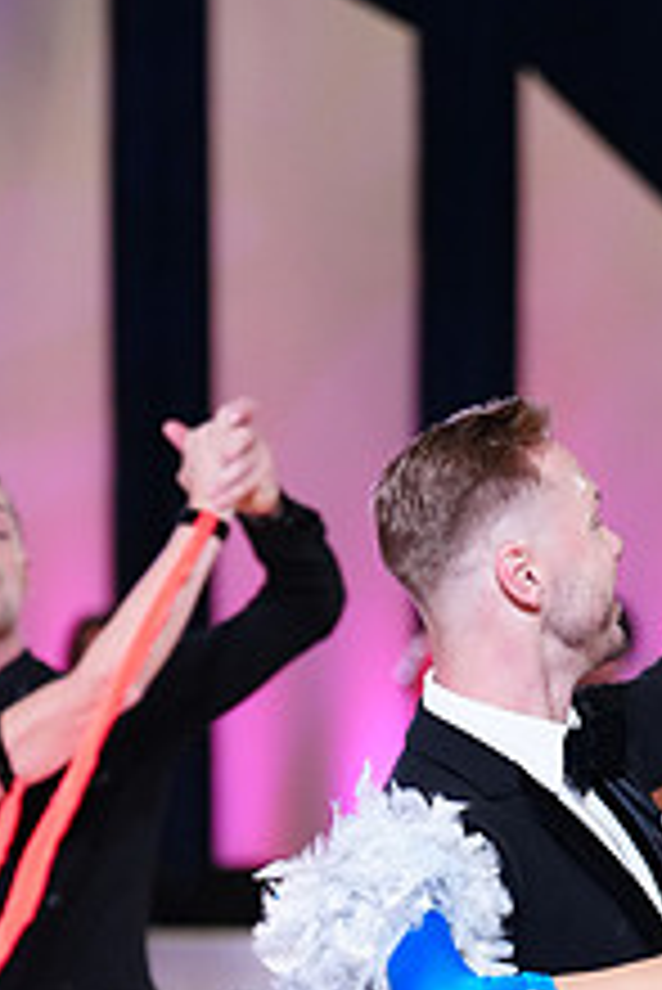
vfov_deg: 8.7
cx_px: 475
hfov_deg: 5.9
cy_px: 1269
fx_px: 6389
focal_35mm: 232
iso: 2000
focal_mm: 88
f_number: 2.8
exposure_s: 1/400
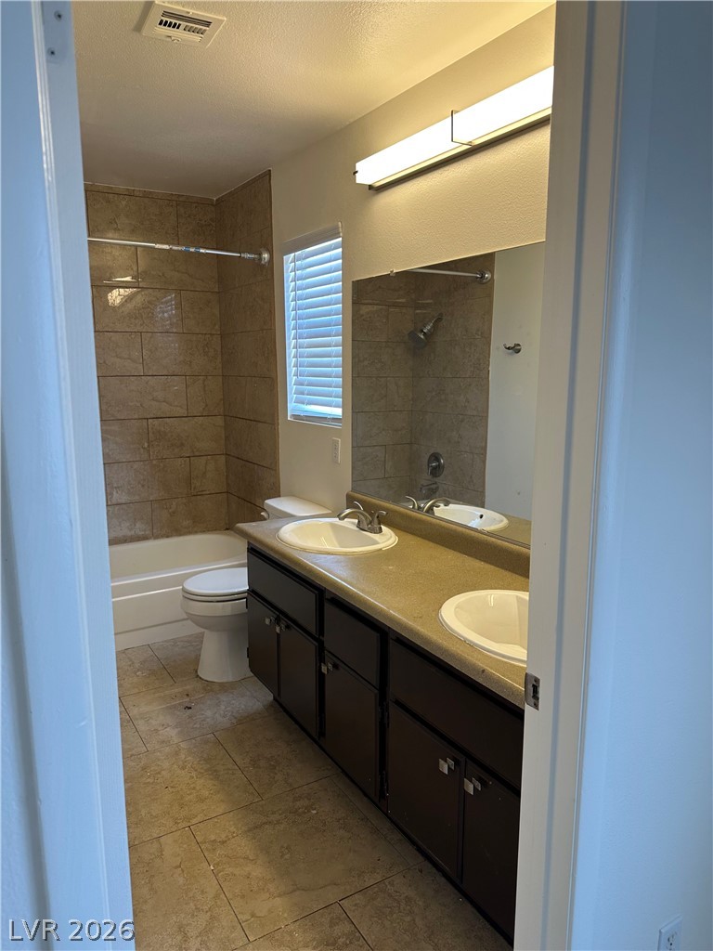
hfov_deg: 56.8
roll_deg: -0.7
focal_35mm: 24
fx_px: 659
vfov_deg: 71.6
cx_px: 356
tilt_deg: -9.2
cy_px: 476
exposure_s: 1/120
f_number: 1.78
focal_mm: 6.86
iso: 80
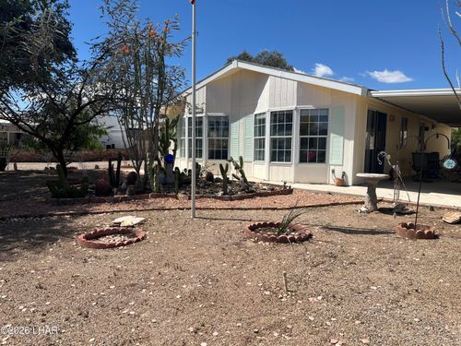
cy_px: 173
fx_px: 346
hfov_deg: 67.3
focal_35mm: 26
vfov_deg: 53.1
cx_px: 230
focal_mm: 5.7
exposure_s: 1/6211
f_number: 1.5
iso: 50
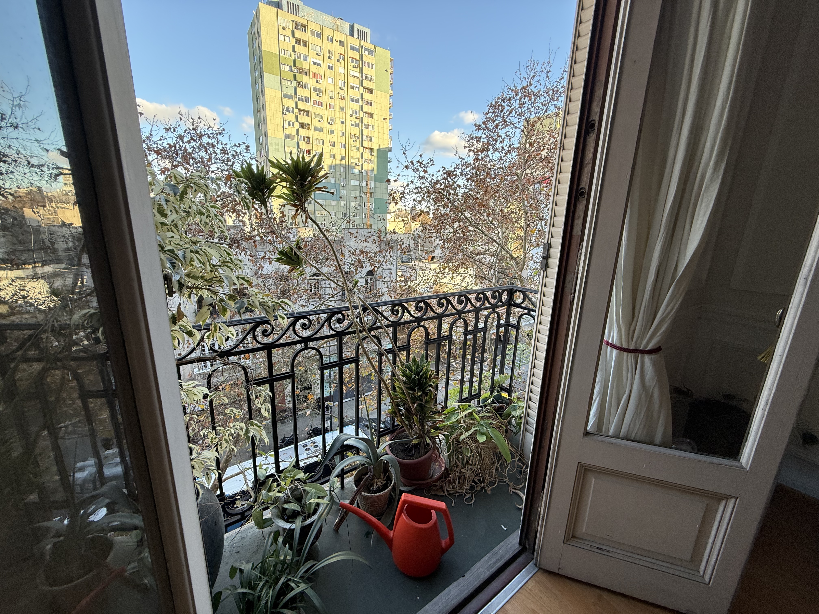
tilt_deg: -12.7
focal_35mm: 14
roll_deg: -2.8
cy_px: 307
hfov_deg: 102.1
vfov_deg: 85.7
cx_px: 410
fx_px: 331
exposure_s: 1/99
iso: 64
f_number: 2.2
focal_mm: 2.2
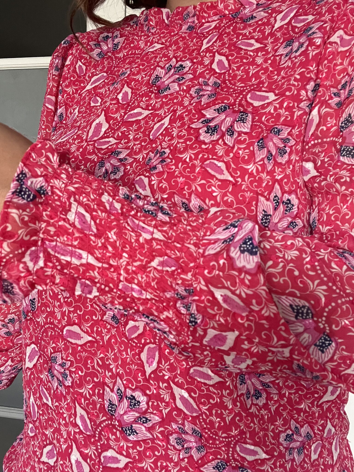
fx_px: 409
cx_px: 177
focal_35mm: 30
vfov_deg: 60.0
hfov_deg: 46.8
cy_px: 236
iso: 320
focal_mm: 2.71
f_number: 2.2
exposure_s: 1/60
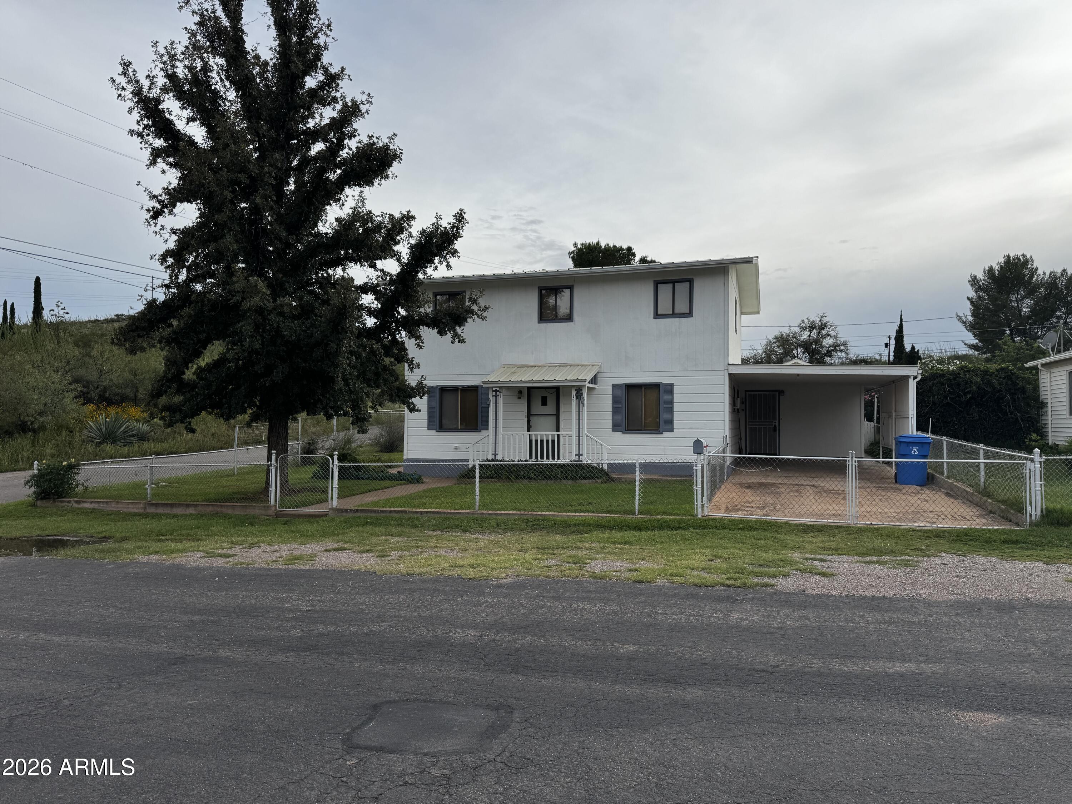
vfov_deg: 56.8
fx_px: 743
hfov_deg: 71.6
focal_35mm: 24
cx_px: 536
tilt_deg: +0.3
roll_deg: -0.8
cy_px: 402
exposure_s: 1/2506
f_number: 1.78
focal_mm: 6.76
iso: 80
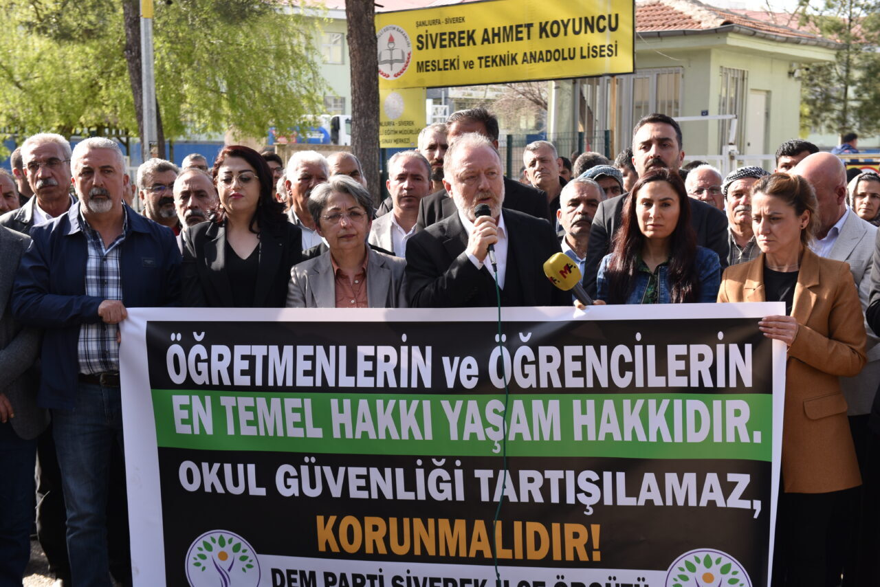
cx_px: 440
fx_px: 1345
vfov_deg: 24.6
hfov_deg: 36.2
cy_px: 294
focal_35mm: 55
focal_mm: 55
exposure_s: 1/125
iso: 110
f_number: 5.6
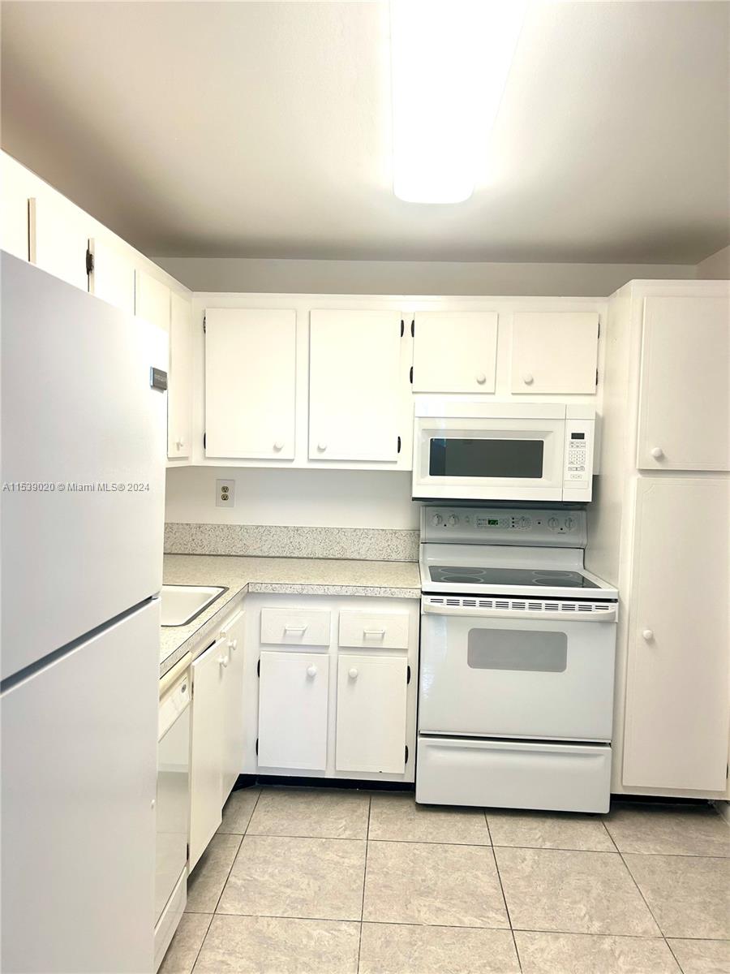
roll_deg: -1.8
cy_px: 487
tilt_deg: -3.9
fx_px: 731
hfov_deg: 53.1
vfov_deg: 67.3
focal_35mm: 26
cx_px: 365
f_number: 1.5
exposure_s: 1/163
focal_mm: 5.7
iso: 64
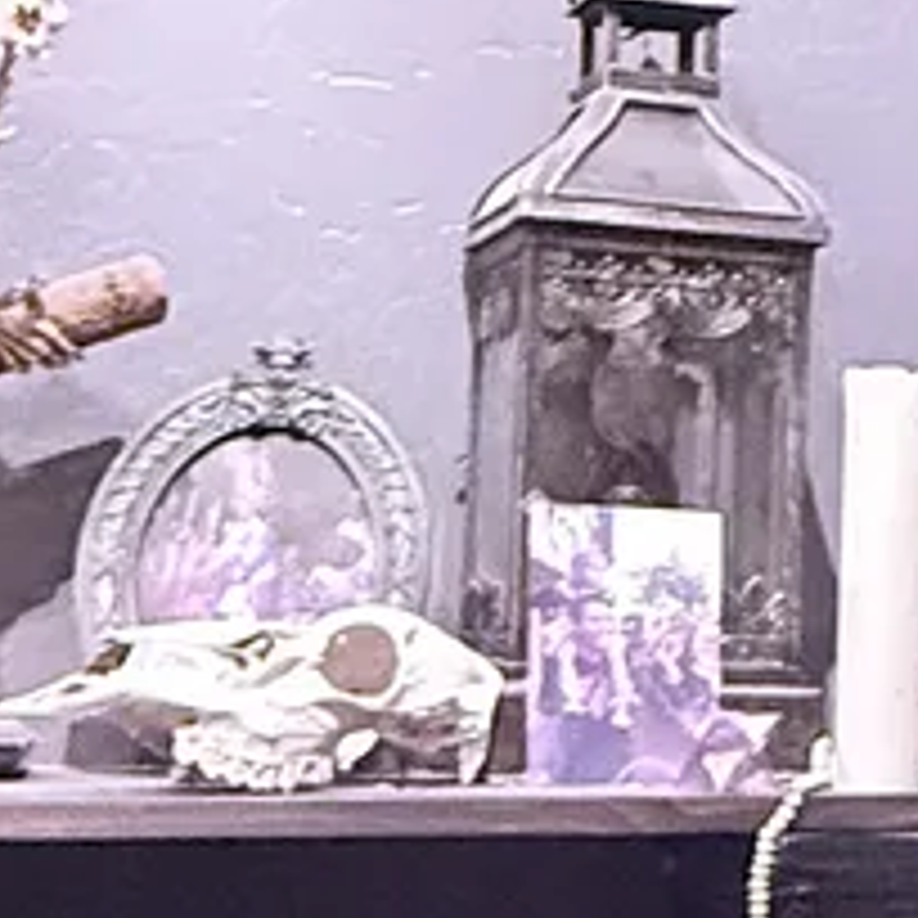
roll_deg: -1.4
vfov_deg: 17.9
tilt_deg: +3.7
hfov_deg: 16.2
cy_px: 490
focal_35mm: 97
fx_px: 2910
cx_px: 1418
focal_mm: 2.22
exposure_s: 1/60
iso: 800
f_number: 2.2
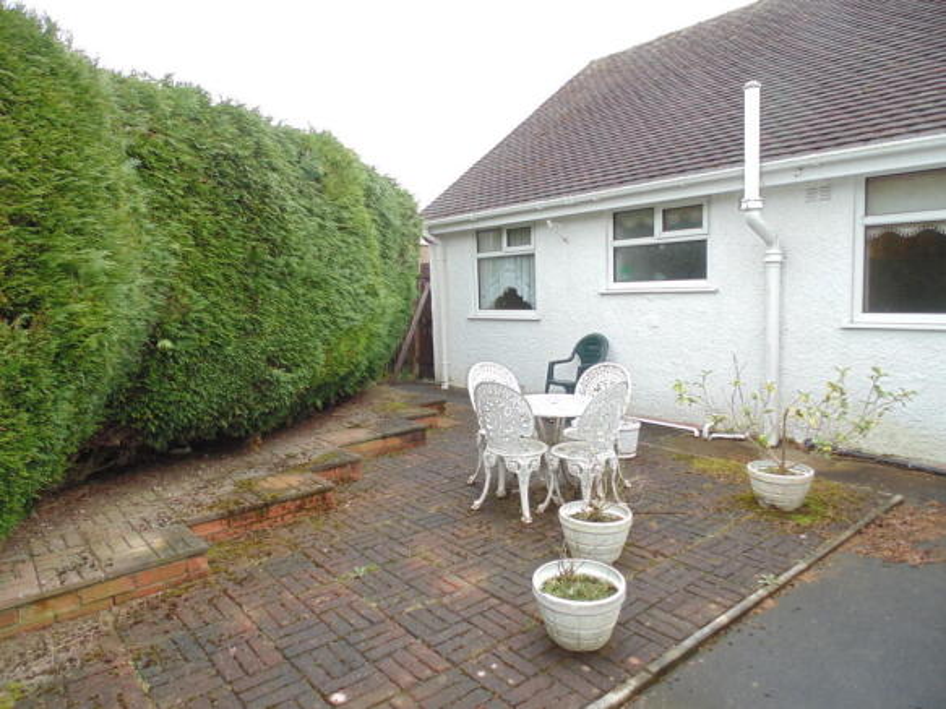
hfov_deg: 76.4
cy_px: 354
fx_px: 601
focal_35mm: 22
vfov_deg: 61.1
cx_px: 473
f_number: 3.1
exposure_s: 1/100
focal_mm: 4
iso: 80
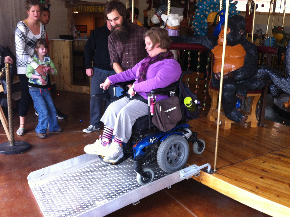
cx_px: 150
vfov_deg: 36.7
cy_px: 117
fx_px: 326
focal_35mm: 39
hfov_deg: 47.9
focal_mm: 3.85
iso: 80
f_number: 2.8
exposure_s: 1/30
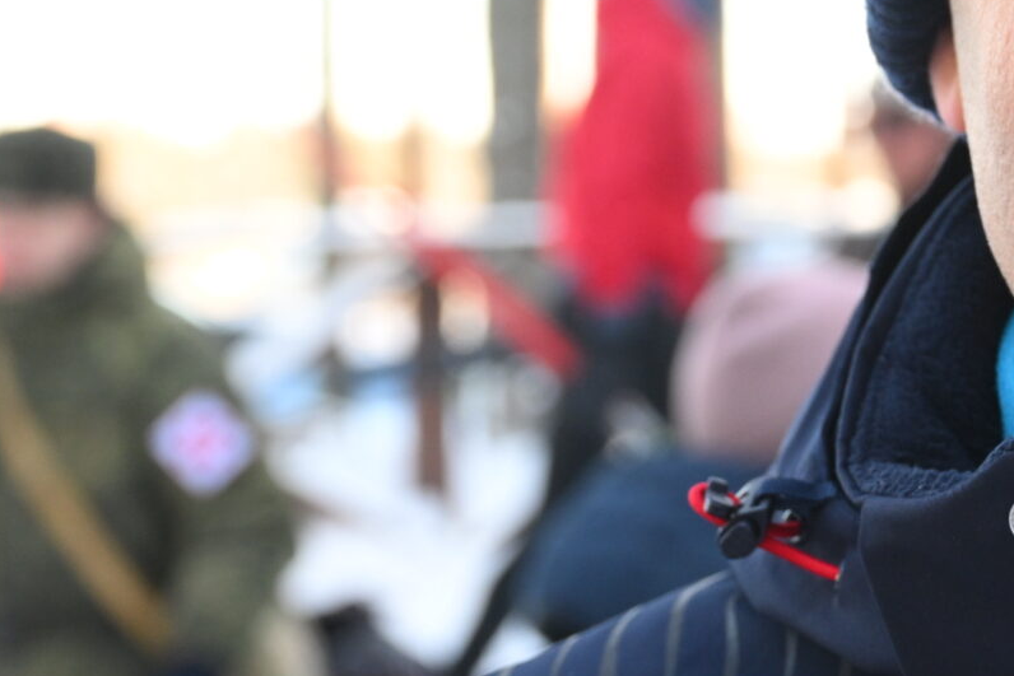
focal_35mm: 148
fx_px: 4169
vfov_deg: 9.2
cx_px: 1422
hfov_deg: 13.2
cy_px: 29
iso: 800
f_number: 5
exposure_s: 1/320
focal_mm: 46
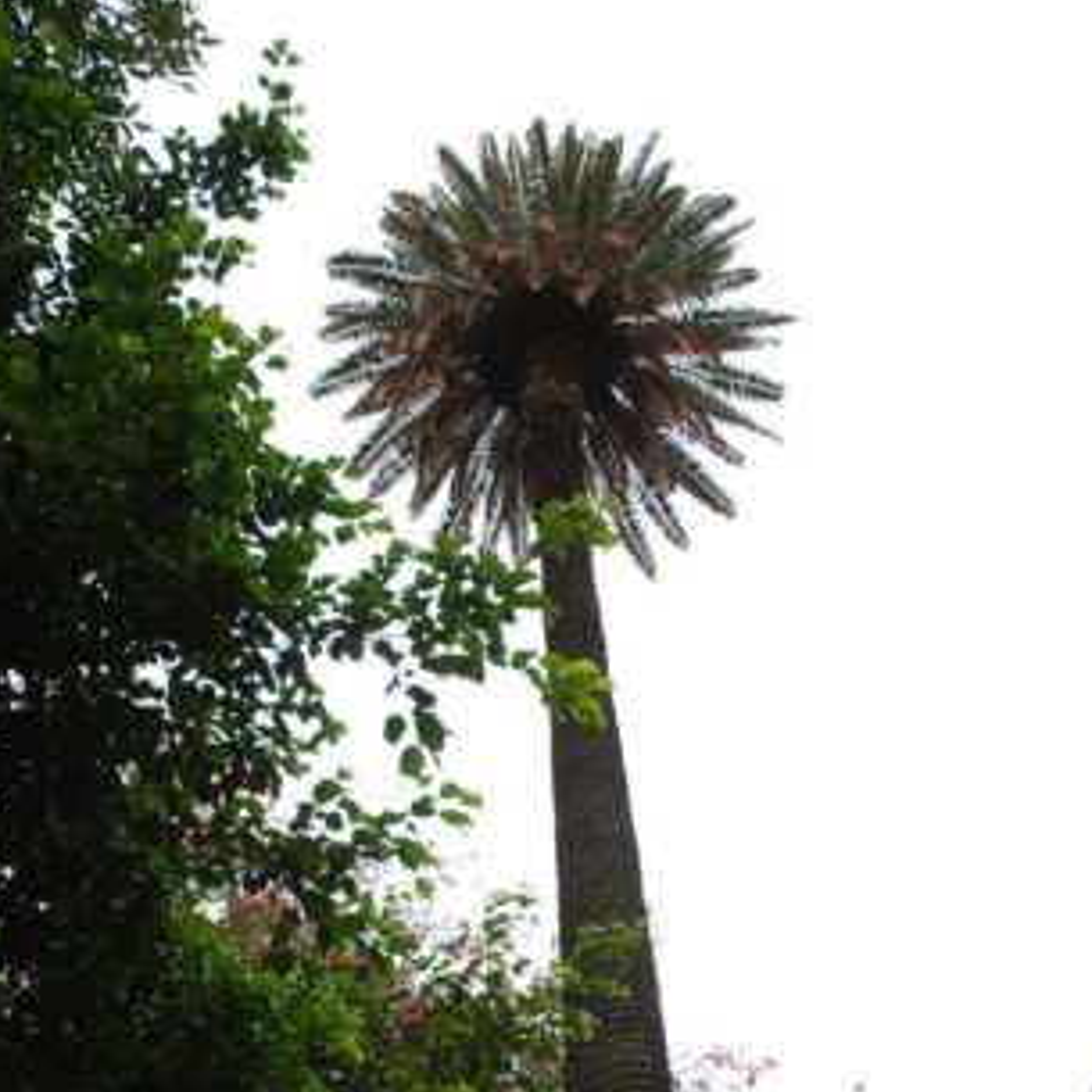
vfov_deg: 35.8
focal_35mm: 46
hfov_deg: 36.8
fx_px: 1642
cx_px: 582
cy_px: 849
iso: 100
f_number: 6.3
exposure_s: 1/160
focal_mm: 22
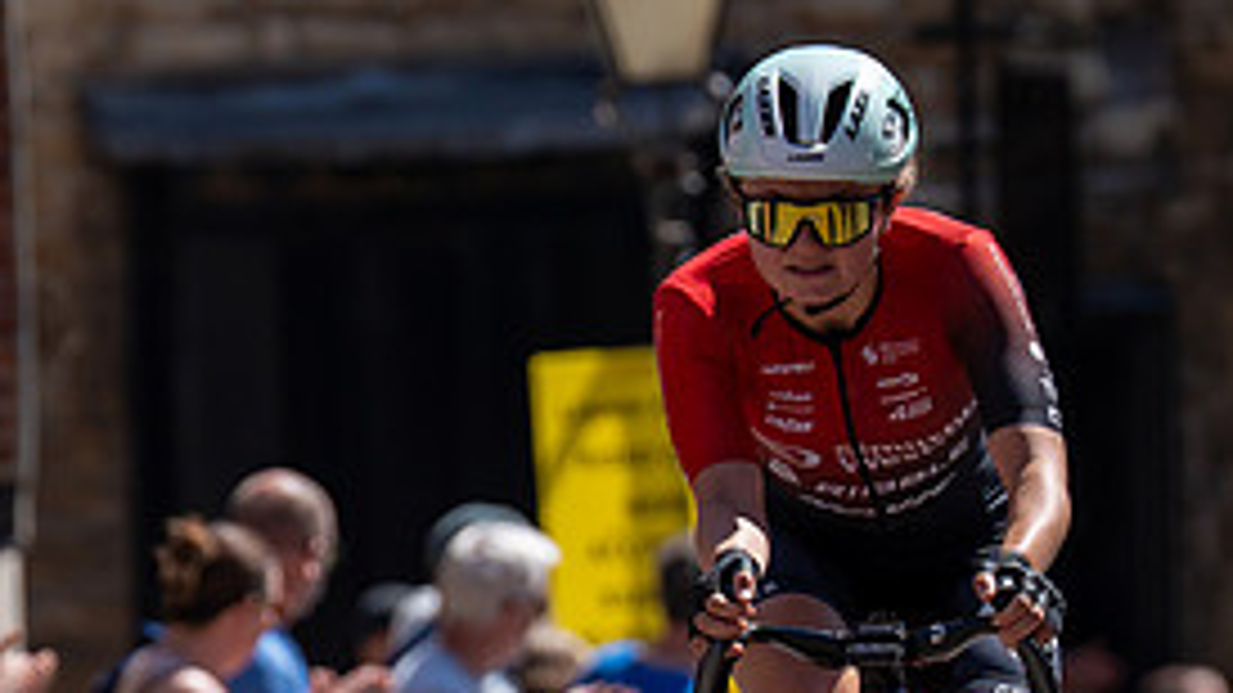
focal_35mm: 701
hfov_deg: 3.1
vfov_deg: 1.7
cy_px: 532
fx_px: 22914
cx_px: -480
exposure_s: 1/1600
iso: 100
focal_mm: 200
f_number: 4
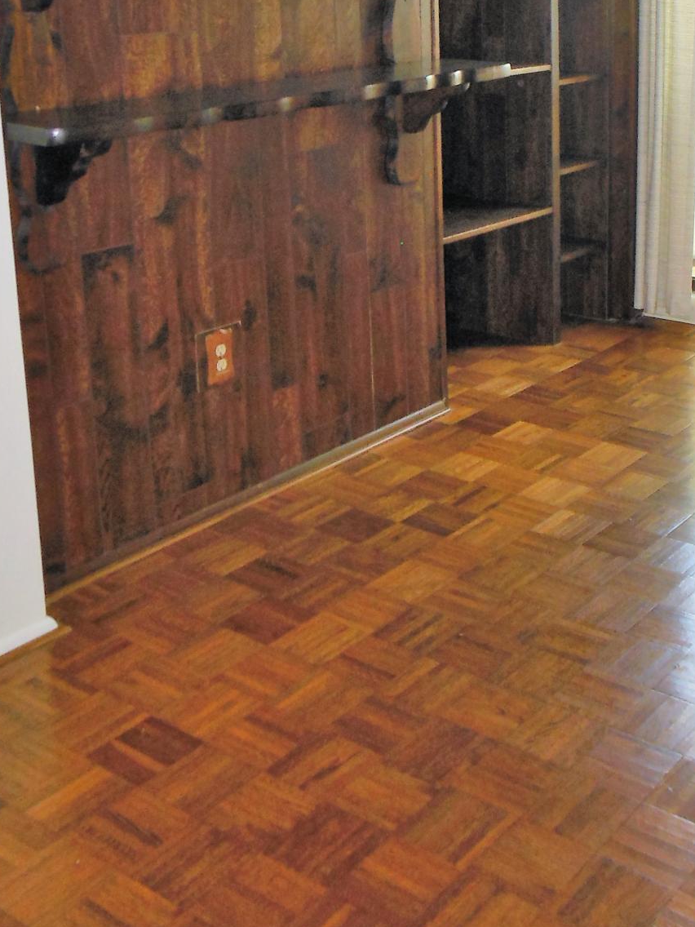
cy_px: 199
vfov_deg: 41.3
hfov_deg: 32.0
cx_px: 561
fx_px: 1178
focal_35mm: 44
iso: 320
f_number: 3.2
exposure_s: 1/25
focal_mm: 4.5
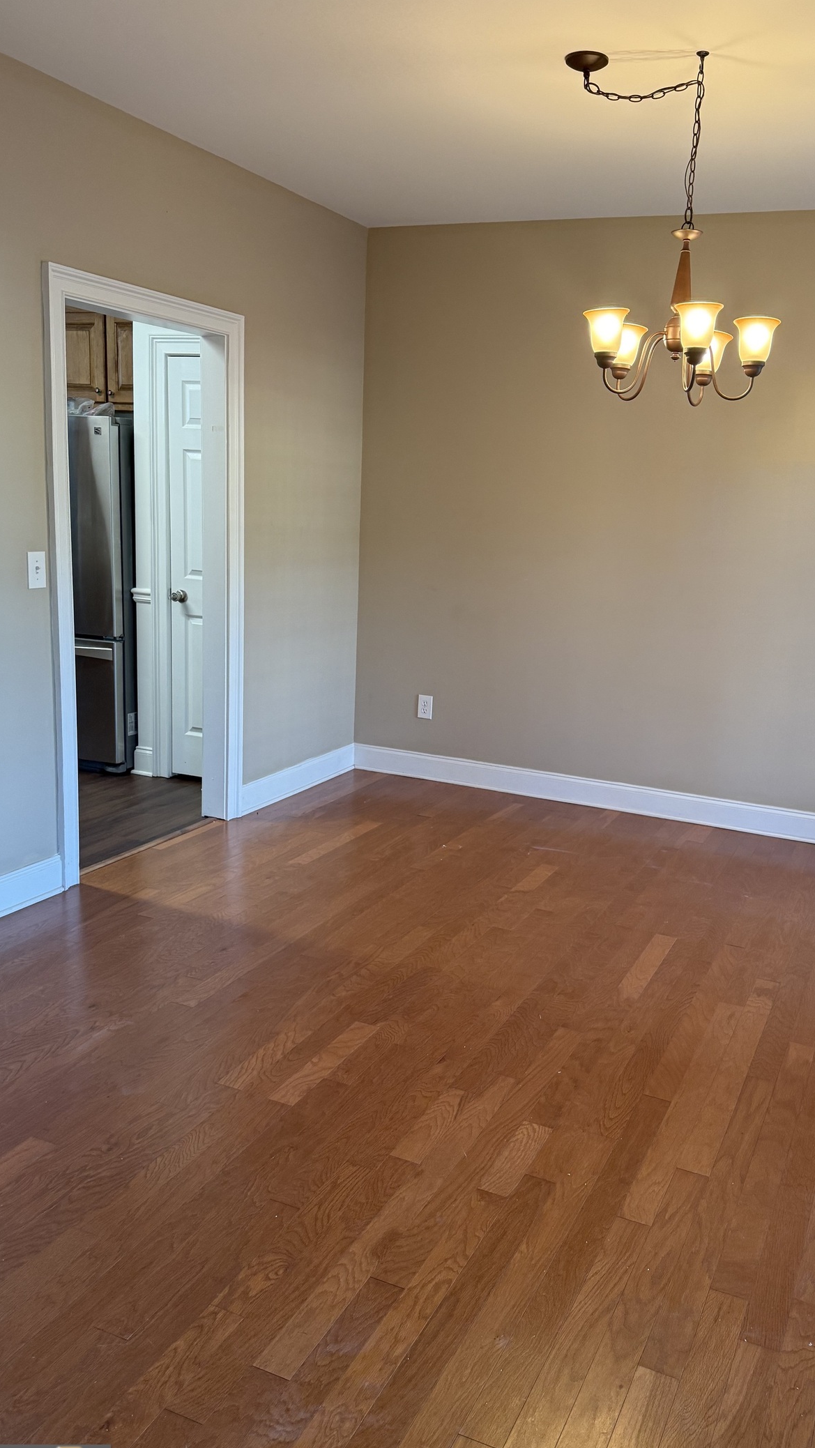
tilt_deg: -11.6
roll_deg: -3.7
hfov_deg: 40.1
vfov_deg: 66.1
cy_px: 722
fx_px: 1114
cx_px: 473
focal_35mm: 29
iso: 200
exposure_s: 1/120
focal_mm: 6.76
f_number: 1.78
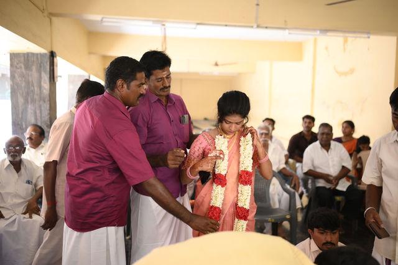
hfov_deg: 54.5
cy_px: 132
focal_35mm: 35
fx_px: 386
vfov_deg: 37.8
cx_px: 199
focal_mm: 35
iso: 640
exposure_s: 1/400
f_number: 1.8
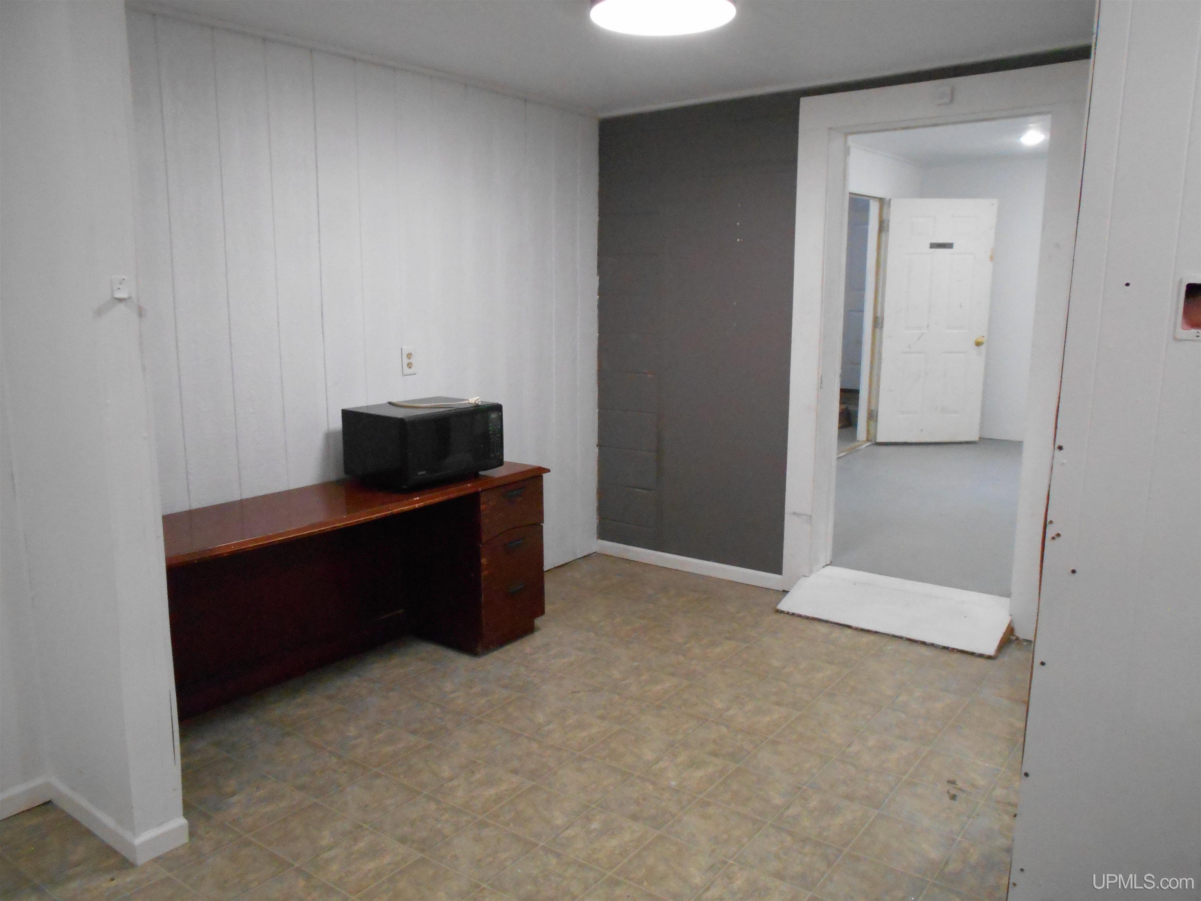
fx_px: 902
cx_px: 600
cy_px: 450
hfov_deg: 67.3
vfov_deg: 53.1
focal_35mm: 26
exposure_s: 1/80
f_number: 3.2
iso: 800
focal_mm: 4.6
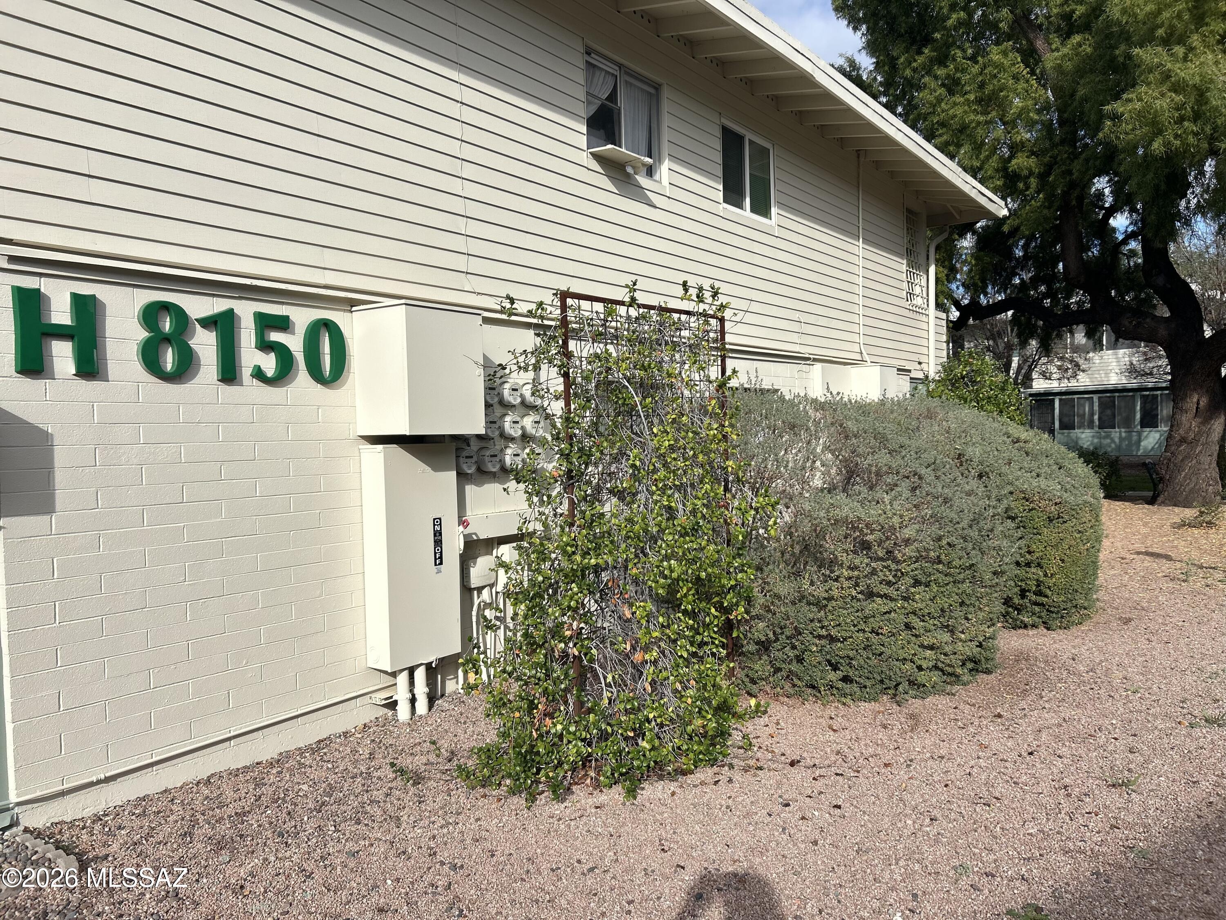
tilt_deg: -1.9
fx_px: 921
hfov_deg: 67.3
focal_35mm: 26
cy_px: 460
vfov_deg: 53.1
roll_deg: +1.6
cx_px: 613
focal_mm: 5.7
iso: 50
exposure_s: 1/5319
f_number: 1.5
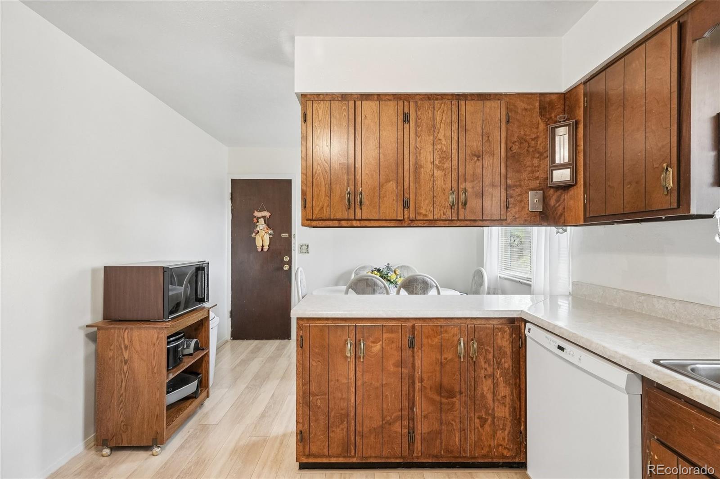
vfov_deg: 77.3
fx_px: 300
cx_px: 360
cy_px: 240
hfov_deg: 100.4
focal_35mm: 15
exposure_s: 1/5
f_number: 8
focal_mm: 10
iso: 800
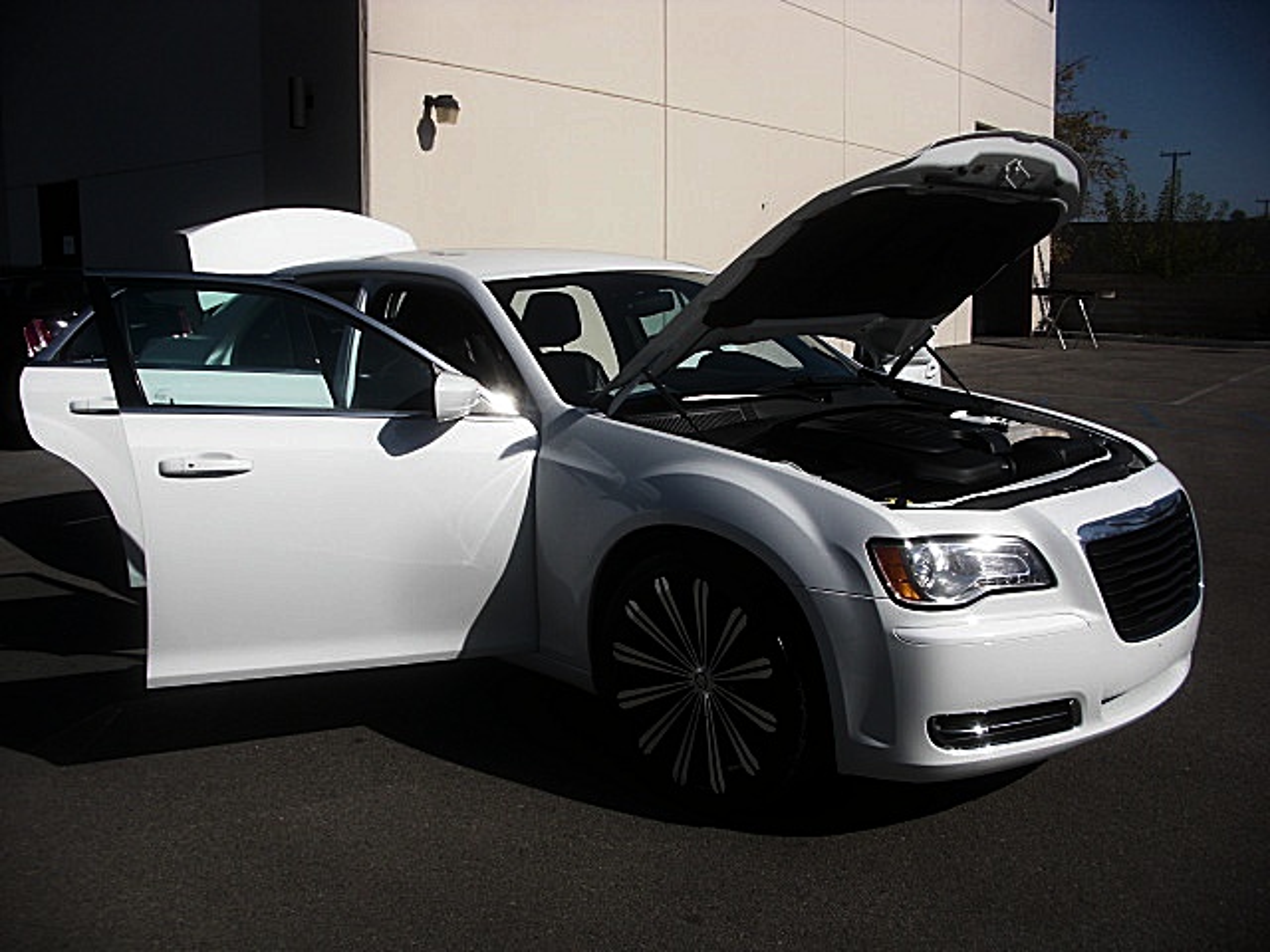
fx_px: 1321
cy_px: 476
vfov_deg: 39.7
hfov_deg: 51.4
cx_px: 635
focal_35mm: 36
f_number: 7.9
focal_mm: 6.3
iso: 50
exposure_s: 1/320
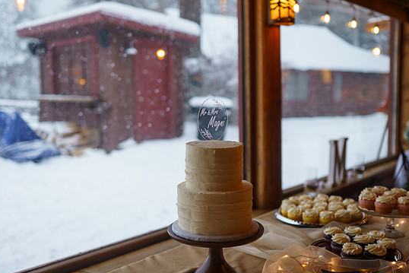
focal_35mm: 40
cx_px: 212
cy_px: 146
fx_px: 455
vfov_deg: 33.4
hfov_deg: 48.4
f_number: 1.8
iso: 500
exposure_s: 1/250
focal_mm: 35
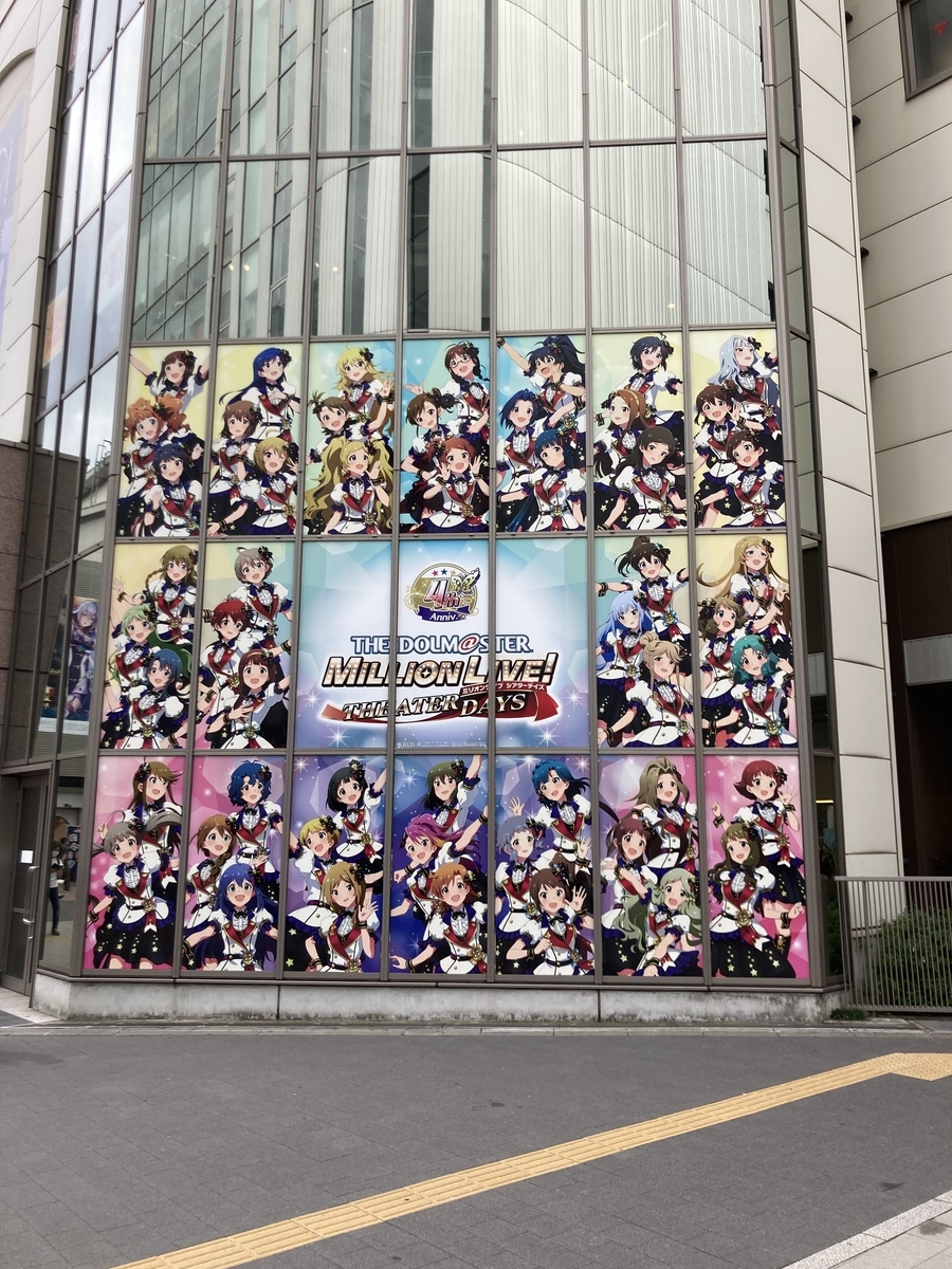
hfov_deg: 49.7
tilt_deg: +11.7
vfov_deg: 63.4
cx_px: 476
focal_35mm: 28
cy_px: 634
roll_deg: +0.2
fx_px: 1027
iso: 20
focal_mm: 3.99
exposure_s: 1/329
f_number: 1.8
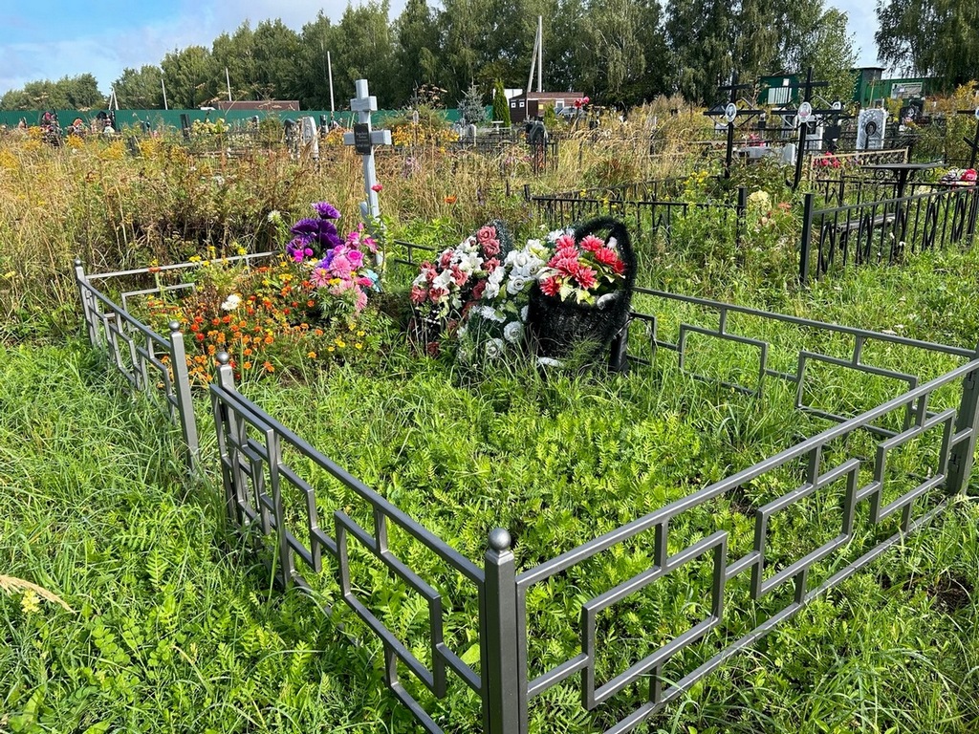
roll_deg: +2.5
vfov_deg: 53.1
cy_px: 367
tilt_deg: -15.4
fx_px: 735
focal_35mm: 26
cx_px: 490
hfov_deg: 67.3
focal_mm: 5.7
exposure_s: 1/1553
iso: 50
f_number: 1.5
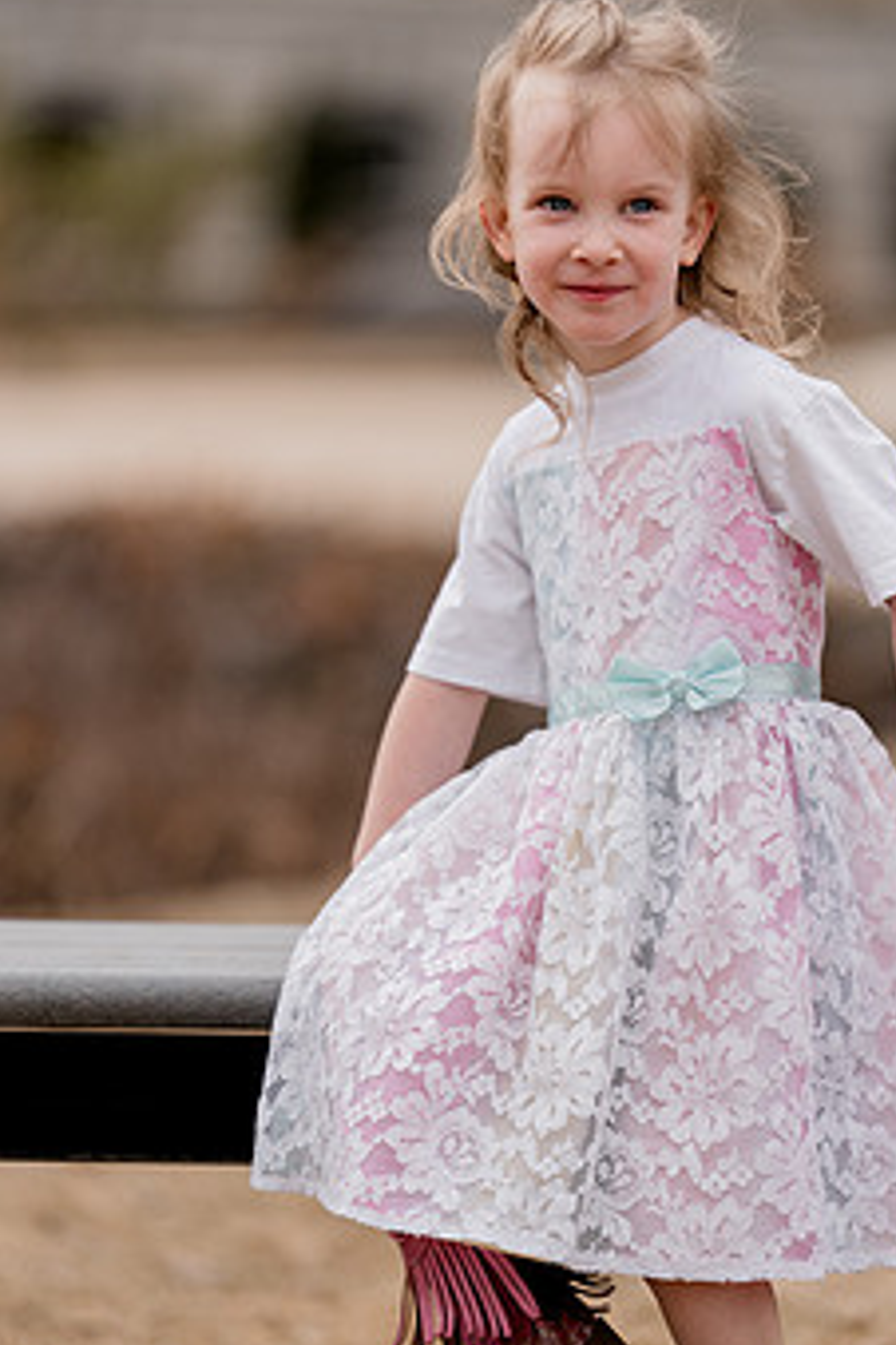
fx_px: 7429
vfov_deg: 10.3
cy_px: 674
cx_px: 527
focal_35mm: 199
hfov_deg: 6.9
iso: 100
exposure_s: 1/2500
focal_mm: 150
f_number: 2
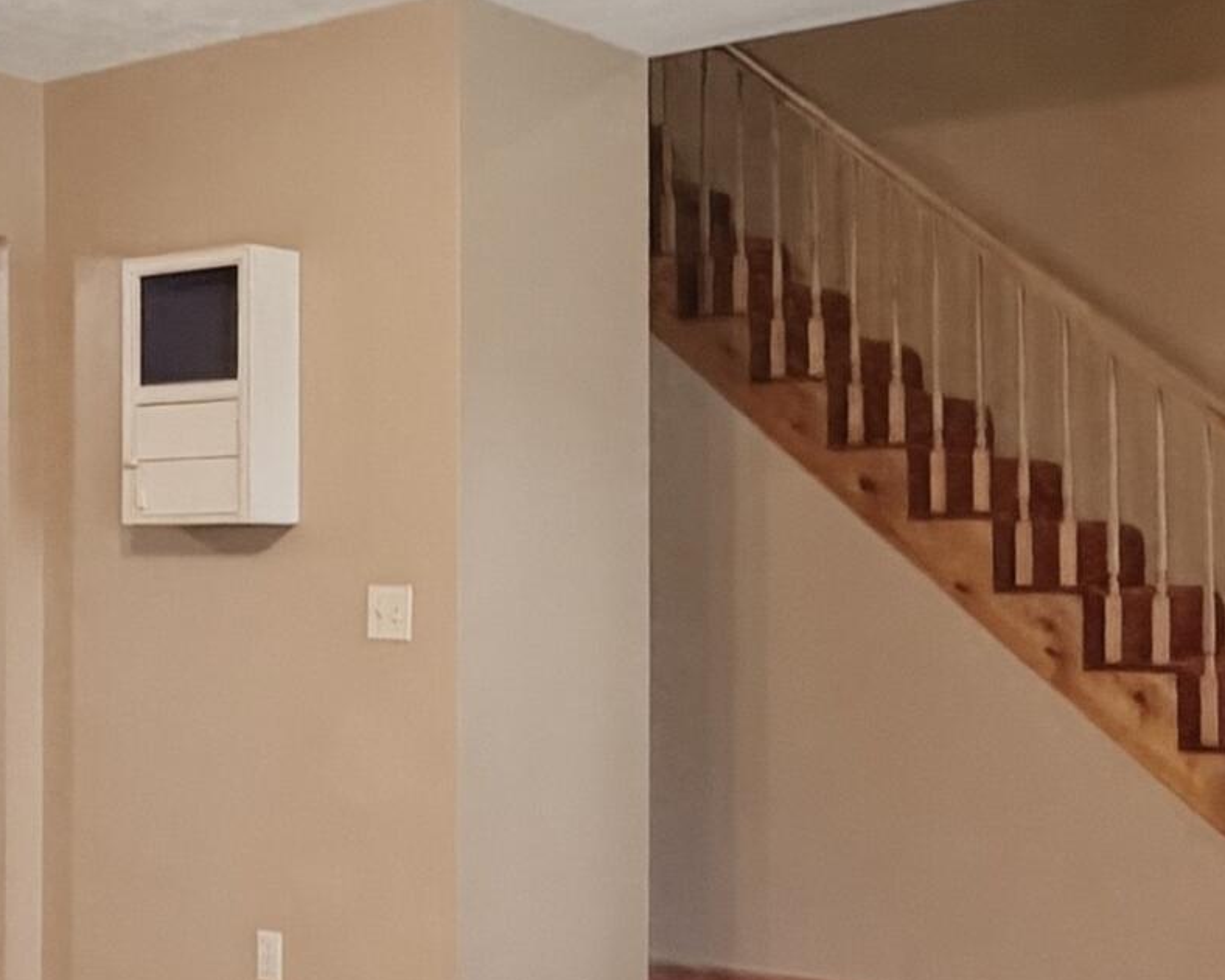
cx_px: 174
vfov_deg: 27.5
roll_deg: -0.7
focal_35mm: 52
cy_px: 972
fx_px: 1886
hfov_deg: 34.4
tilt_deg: -10.9
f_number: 2.2
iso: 400
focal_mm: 2.2
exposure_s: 1/60
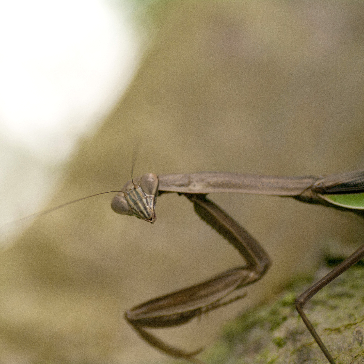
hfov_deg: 10.1
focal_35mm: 173
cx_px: 128
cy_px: 182
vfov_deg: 10.1
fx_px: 2058
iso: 800
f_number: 2.8
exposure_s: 1/1600
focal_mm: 90
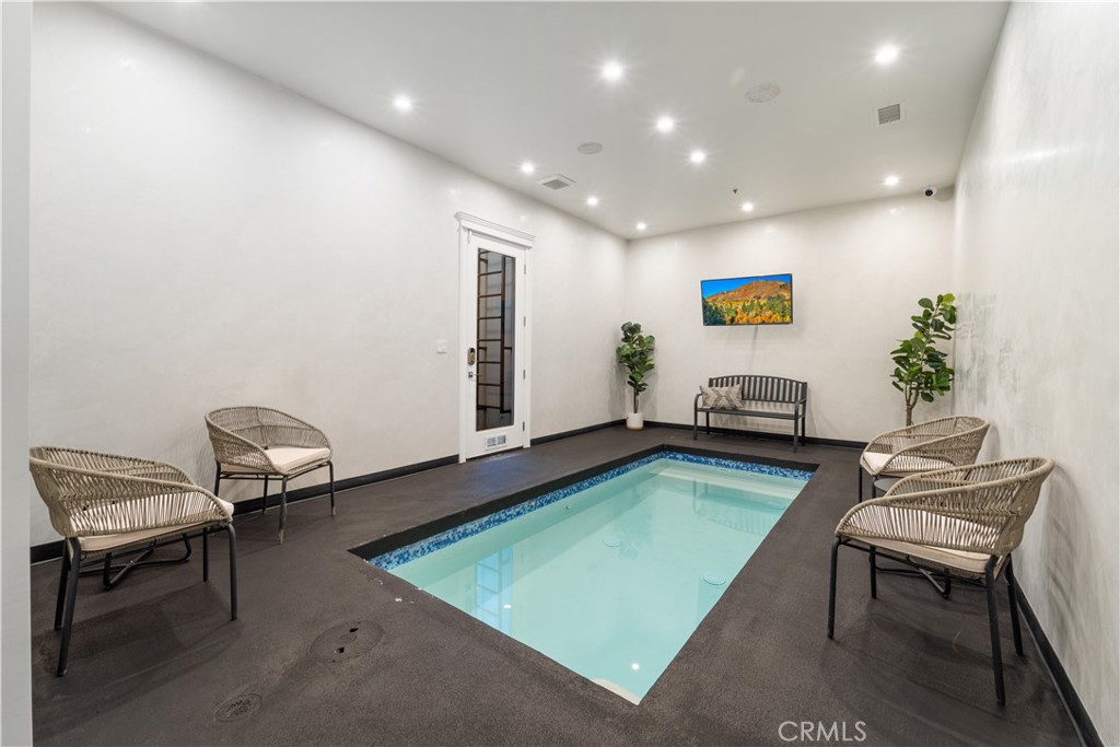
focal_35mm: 14
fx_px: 436
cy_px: 374
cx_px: 560
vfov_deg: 81.2
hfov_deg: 104.2
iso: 100
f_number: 11
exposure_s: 1
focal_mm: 14
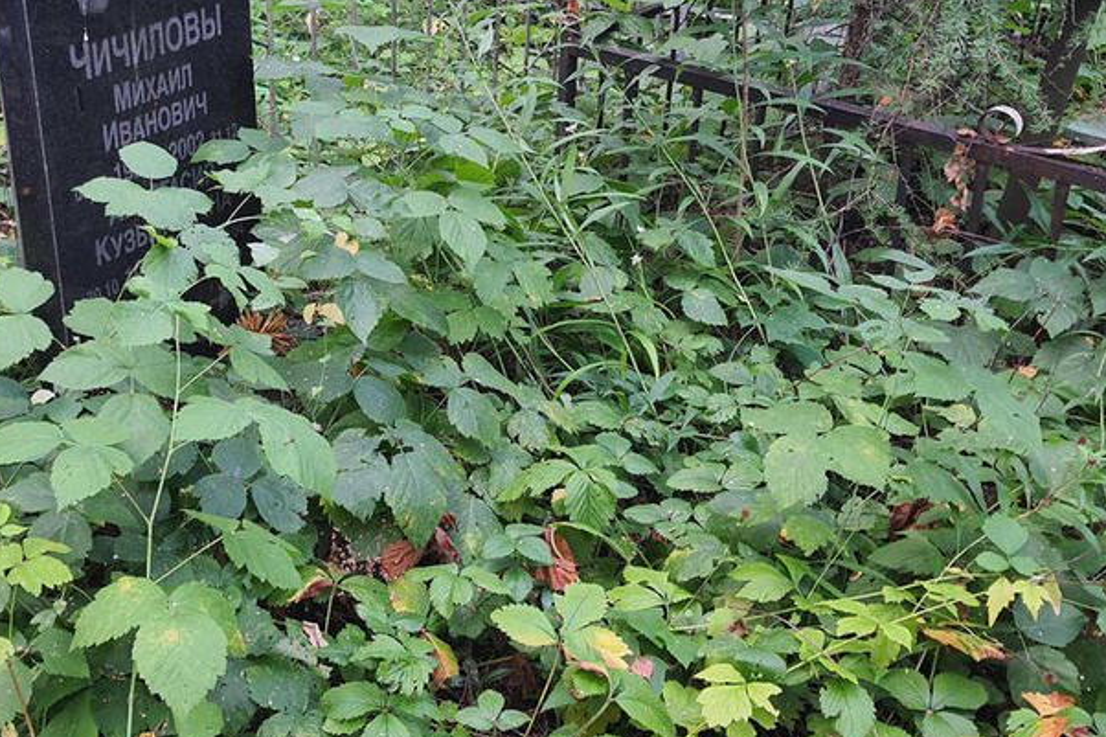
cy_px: 263
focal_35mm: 46
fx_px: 1413
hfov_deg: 42.4
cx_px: 404
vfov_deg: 29.1
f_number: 1.7
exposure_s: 1/100
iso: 100
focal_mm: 4.32
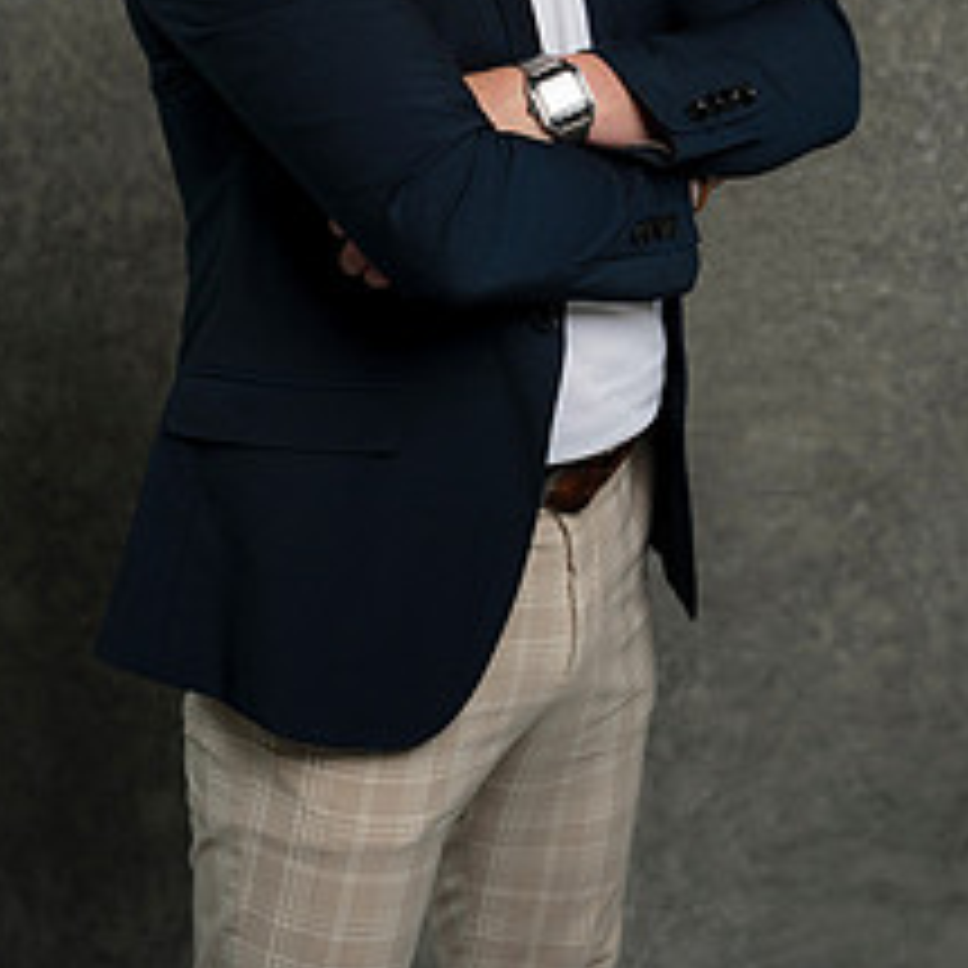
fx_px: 3100
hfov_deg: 17.7
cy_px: 117
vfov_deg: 17.5
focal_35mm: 98
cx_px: 428
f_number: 4
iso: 125
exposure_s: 1/160
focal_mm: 55
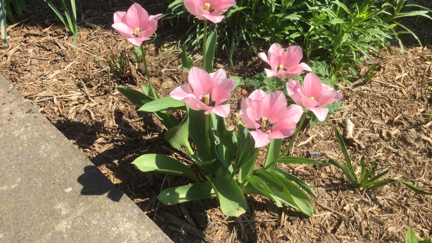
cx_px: 216
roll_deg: -0.8
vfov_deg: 34.4
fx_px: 389
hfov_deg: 58.0
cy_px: 86
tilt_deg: -39.5
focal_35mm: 34
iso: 25
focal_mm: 3.3
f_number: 2.4
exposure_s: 1/876
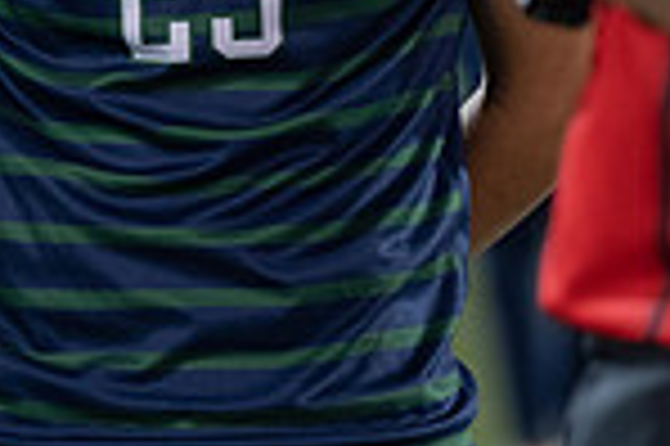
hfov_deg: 3.8
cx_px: 243
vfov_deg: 2.5
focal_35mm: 550
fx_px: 10225
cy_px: -318
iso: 1250
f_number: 3.2
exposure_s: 1/320
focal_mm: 141
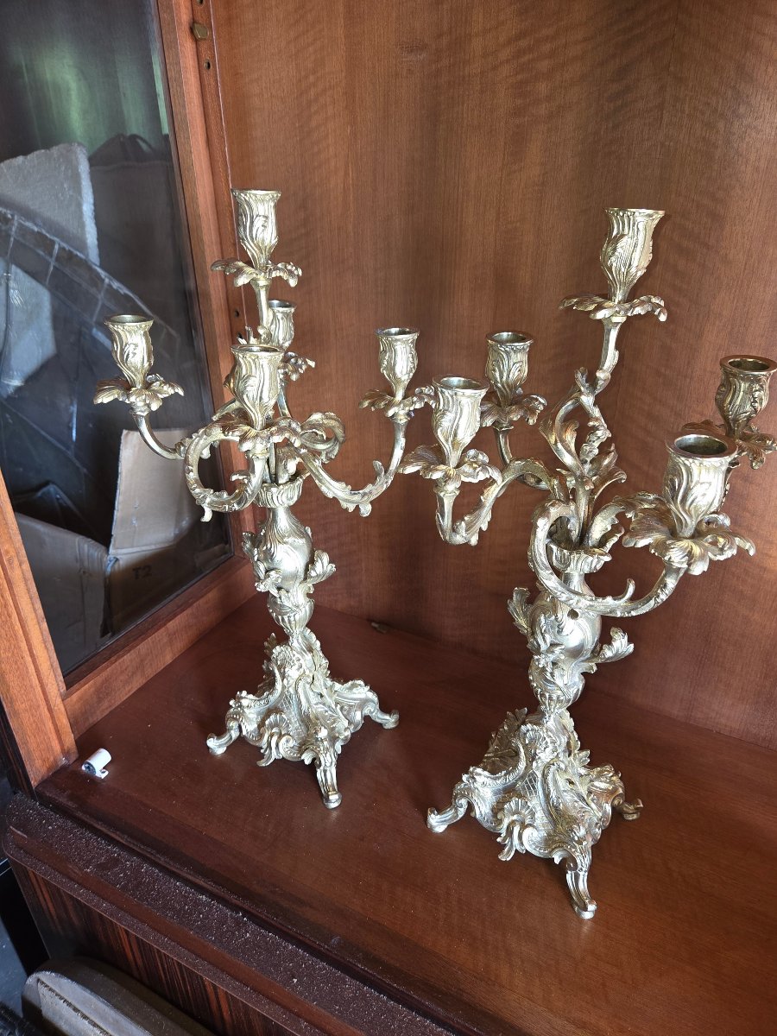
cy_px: 518
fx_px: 688
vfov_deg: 73.9
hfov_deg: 58.9
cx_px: 388
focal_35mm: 23
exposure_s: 1/24
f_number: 1.8
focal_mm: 5.4
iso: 500
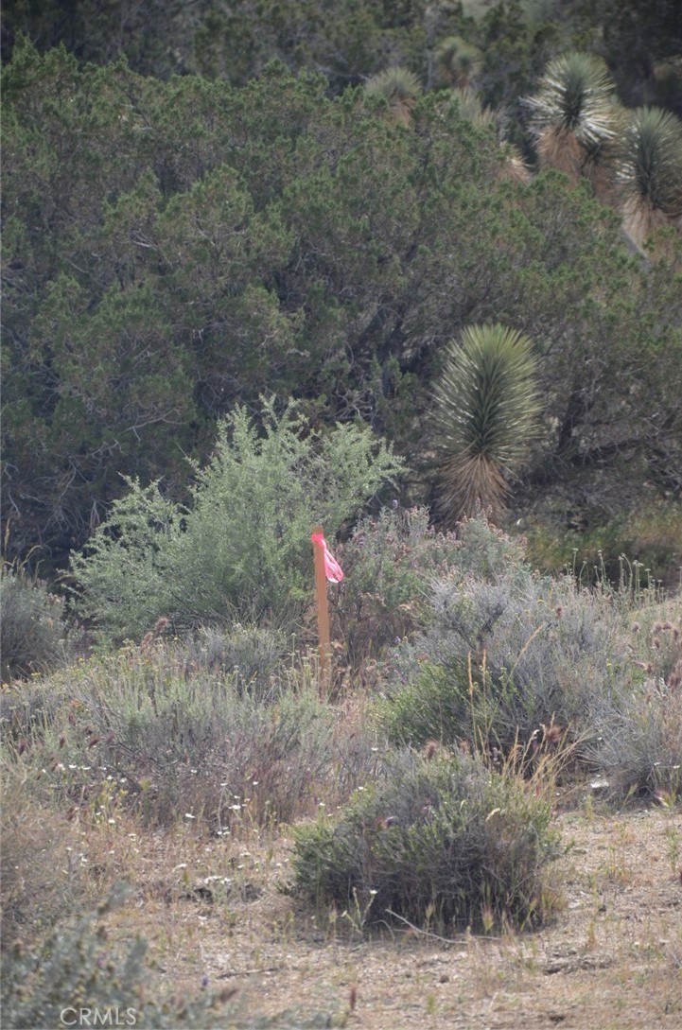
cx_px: 341
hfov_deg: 8.7
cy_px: 515
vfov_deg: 13.1
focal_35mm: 158
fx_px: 4497
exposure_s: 1/500
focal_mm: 105
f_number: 5.6
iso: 360
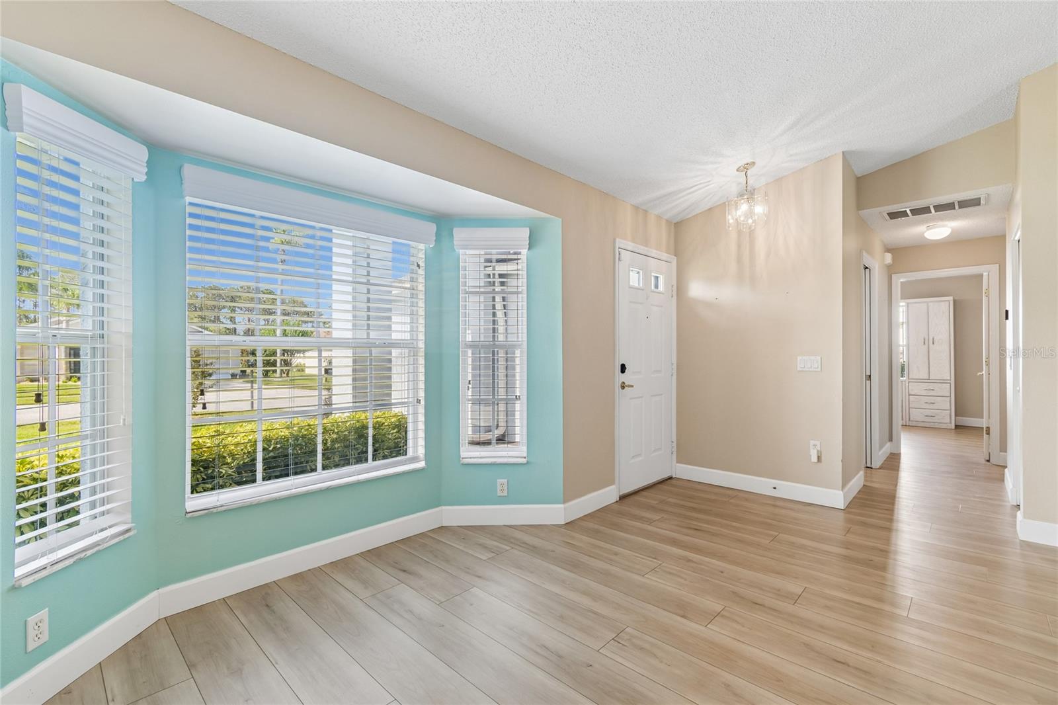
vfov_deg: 77.3
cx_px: 529
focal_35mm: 15
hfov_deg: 100.4
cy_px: 352
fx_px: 441
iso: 100
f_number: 7.1
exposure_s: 1/8
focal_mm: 10
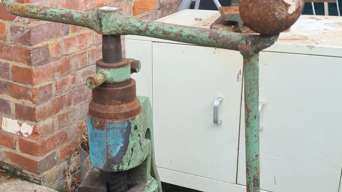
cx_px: 117
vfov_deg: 21.2
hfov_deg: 36.9
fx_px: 508
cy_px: 147
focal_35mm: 56
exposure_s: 1/196
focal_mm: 5.4
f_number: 1.8
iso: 50
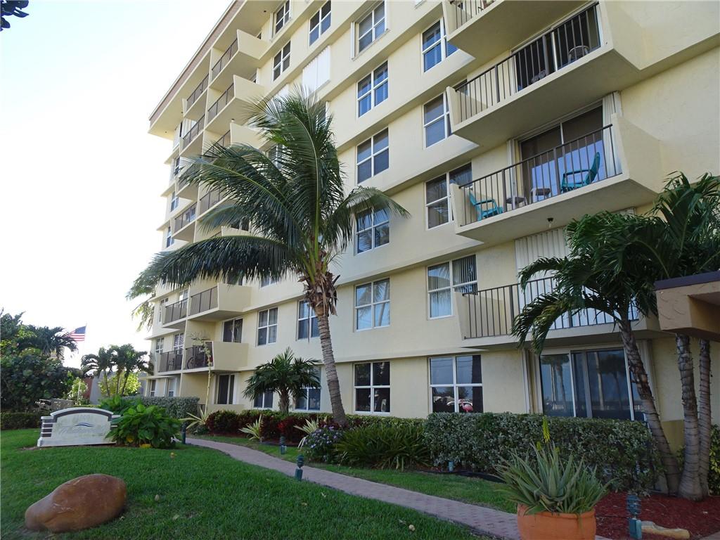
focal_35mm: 24
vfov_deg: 56.8
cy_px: 270
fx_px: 499
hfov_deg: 71.6
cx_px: 360
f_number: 3.5
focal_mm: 4.1
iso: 80
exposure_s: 1/200
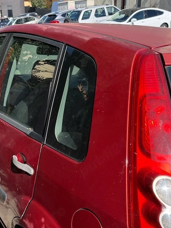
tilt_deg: -26.2
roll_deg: +3.2
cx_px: 53
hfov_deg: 33.2
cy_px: 164
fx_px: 283
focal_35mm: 43
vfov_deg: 42.8
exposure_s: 1/1770
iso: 100
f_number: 1.78
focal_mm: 6.76
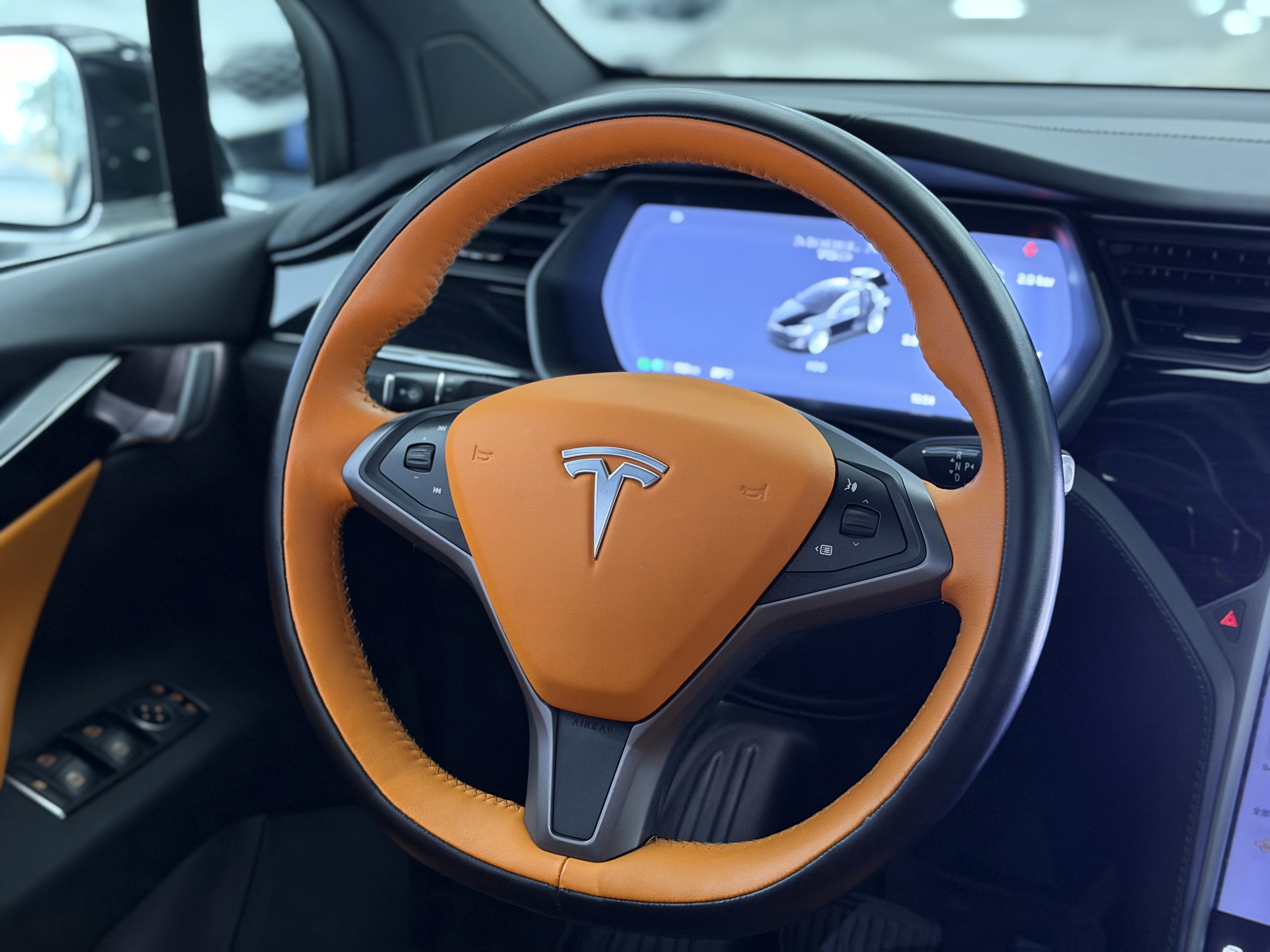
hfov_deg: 39.7
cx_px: 635
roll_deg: -0.2
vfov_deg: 30.3
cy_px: 476
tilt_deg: -19.8
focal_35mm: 48
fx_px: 1761
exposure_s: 1/25
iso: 500
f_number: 1.78
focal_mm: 6.76
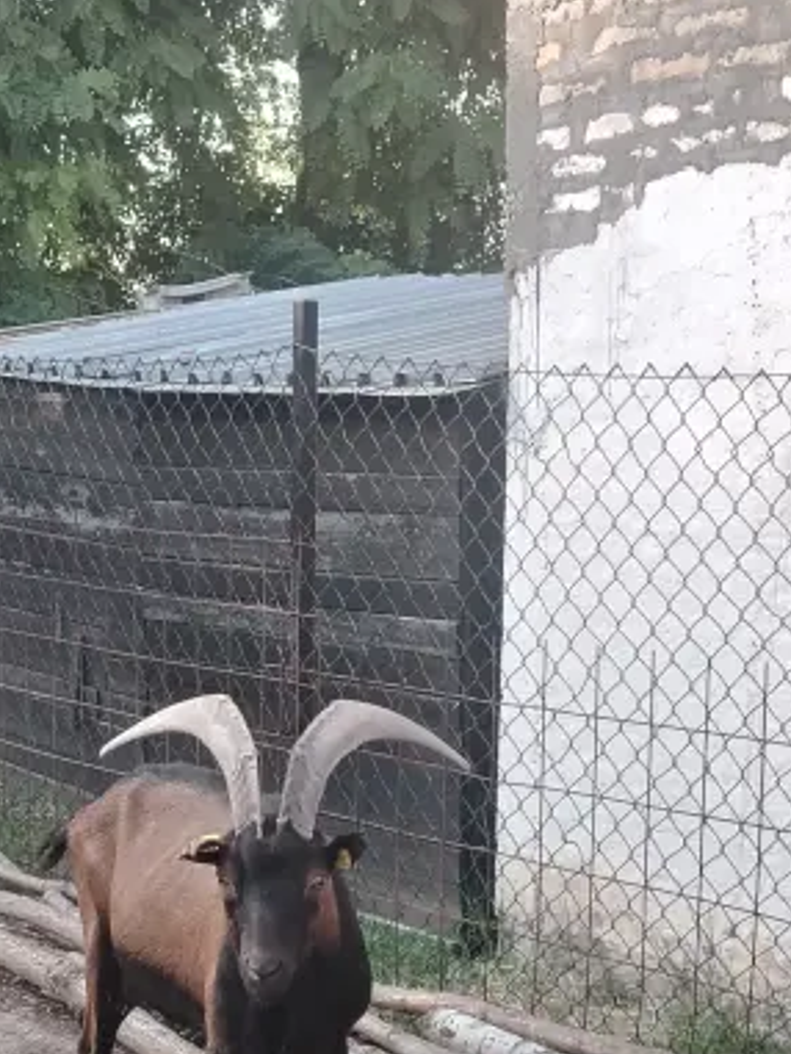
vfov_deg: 23.0
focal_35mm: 84
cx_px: 376
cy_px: 840
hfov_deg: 17.6
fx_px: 2558
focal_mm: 5.25
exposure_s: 1/100
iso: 129
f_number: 1.75
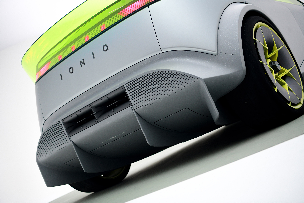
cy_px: 102
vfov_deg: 27.0
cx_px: 152
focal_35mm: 50
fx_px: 422
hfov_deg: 39.6
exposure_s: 1/250
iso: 800
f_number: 2.8
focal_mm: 50
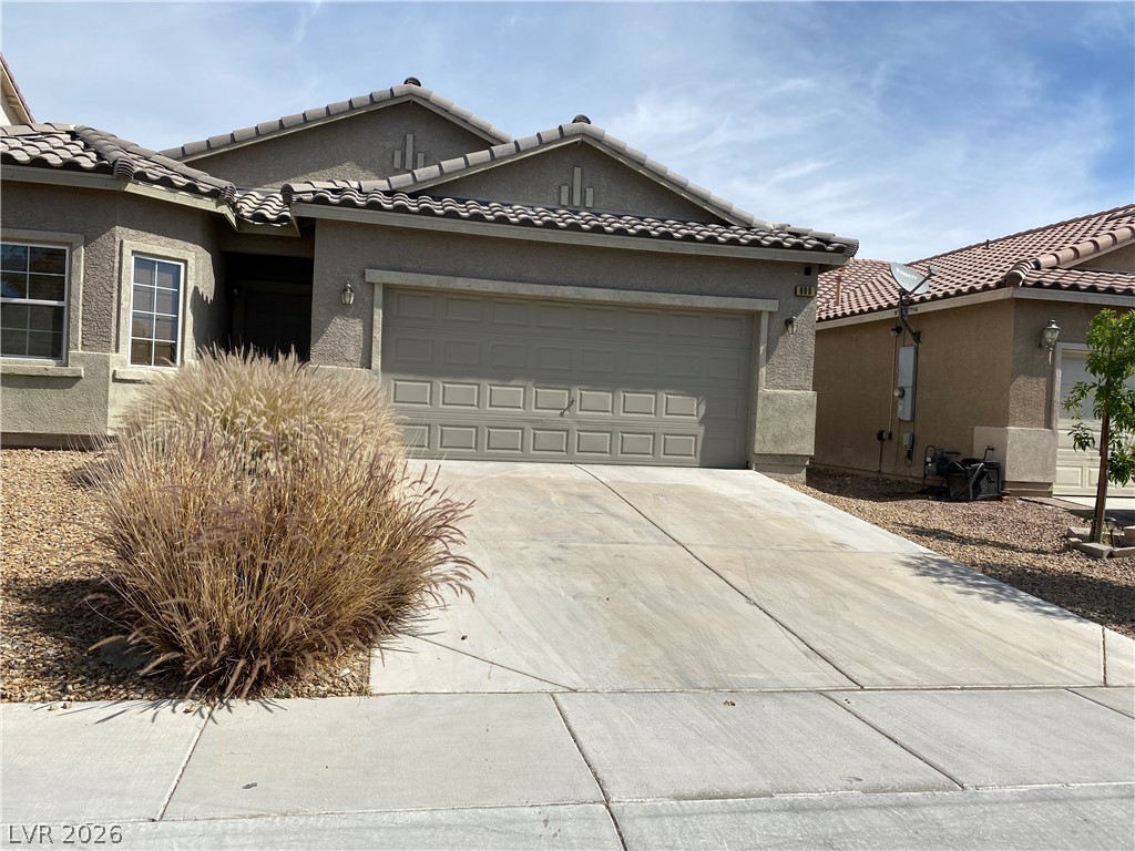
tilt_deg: +2.9
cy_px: 426
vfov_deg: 53.1
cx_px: 568
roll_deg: -4.0
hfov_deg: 67.3
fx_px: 852
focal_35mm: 26
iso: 32
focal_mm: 4.25
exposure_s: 1/4630
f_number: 1.8
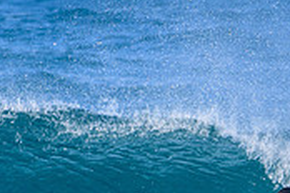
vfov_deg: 0.5
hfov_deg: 0.8
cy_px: 304
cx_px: 270
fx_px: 20153
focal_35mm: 2502
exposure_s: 1/2000
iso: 400
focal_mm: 500
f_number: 5.6
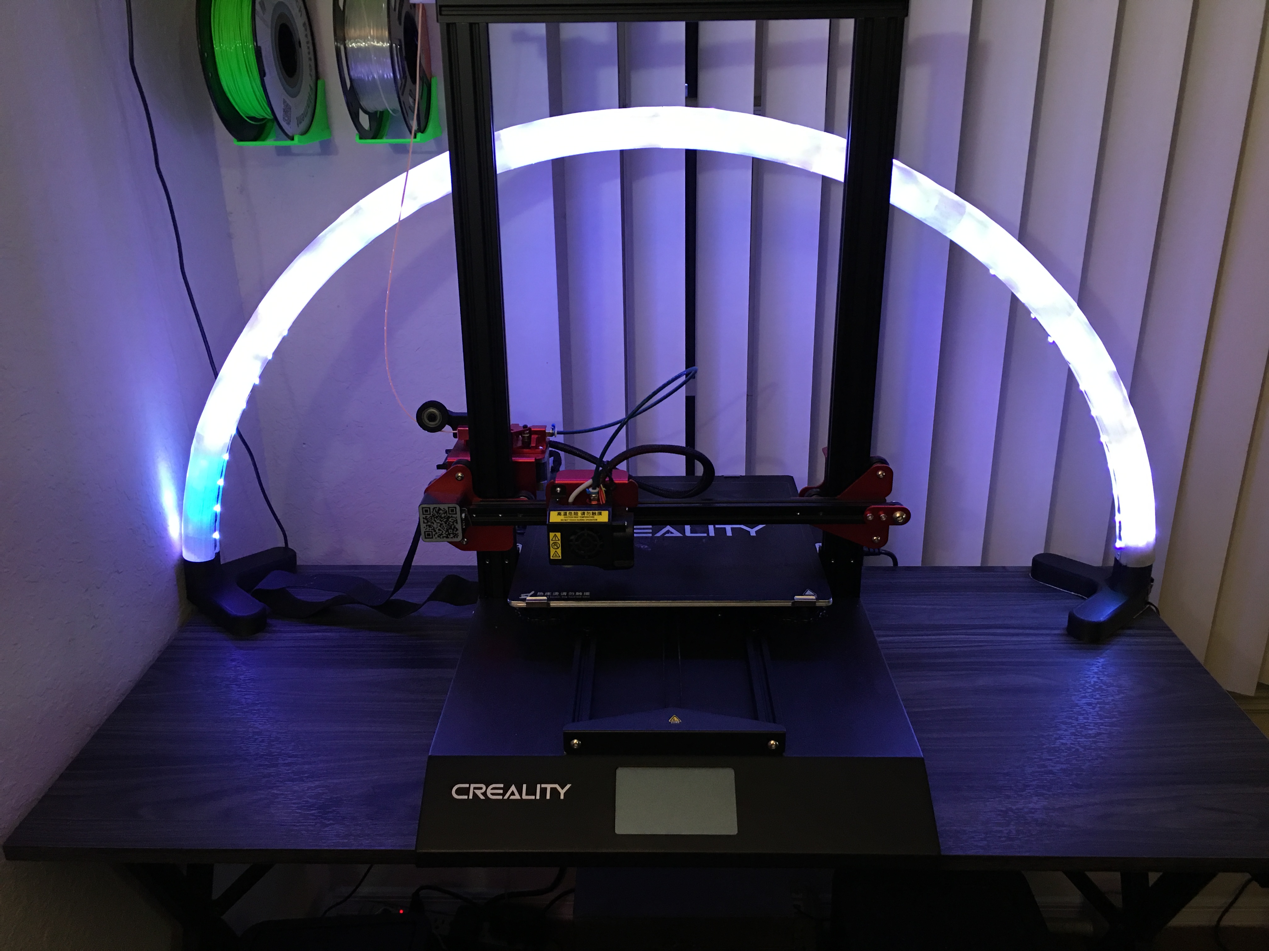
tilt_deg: -20.5
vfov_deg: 48.2
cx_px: 634
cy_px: 476
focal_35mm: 29
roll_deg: +0.7
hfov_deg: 61.7
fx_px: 1063
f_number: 2.2
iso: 64
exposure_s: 1/15
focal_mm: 4.15
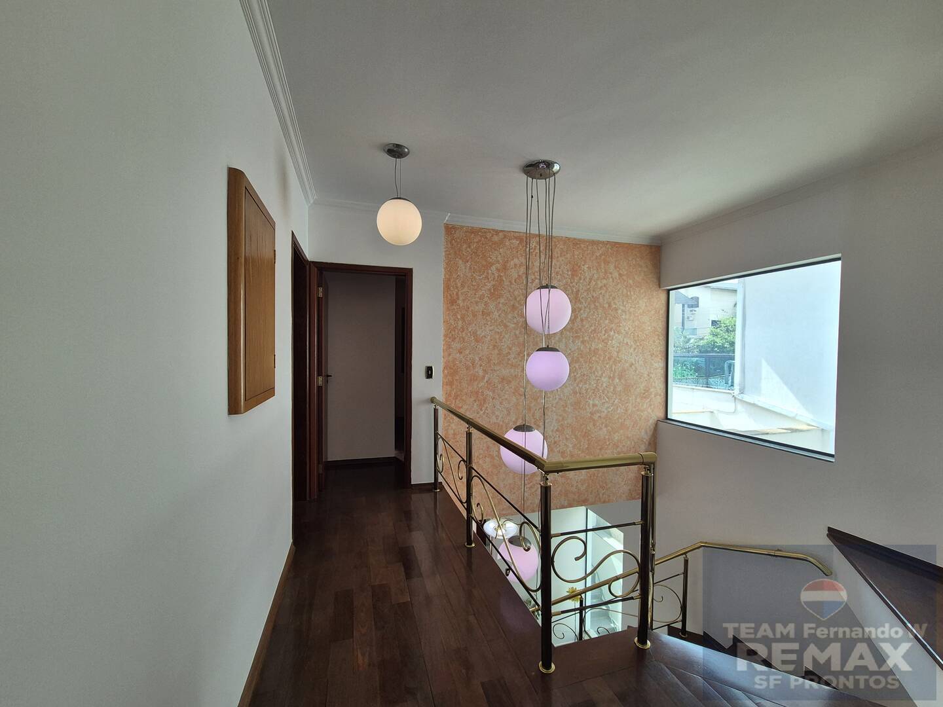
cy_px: 354
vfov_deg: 89.9
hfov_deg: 106.2
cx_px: 472
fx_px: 354
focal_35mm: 13
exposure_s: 1/120
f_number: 2.2
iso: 50
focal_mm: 2.2
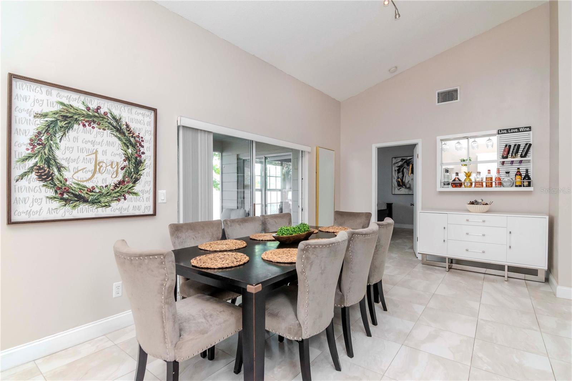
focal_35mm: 16
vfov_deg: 72.0
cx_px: 286
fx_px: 262
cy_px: 190
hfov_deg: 95.0
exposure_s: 1/25
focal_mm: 11
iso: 800
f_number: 10
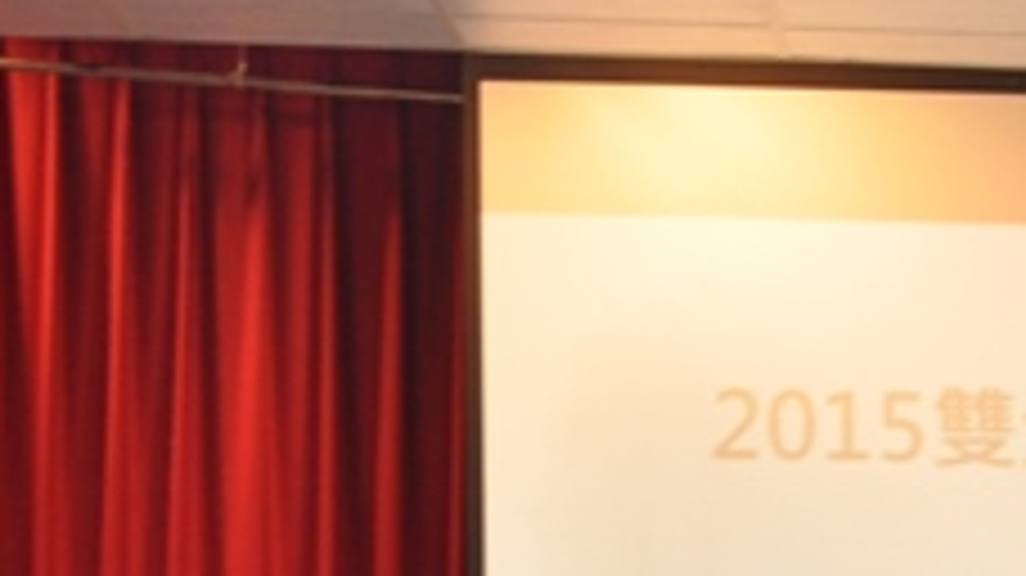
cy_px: 1269
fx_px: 5937
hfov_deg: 9.5
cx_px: 1642
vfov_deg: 5.4
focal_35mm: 218
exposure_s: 1/40
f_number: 3.2
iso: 400
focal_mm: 31
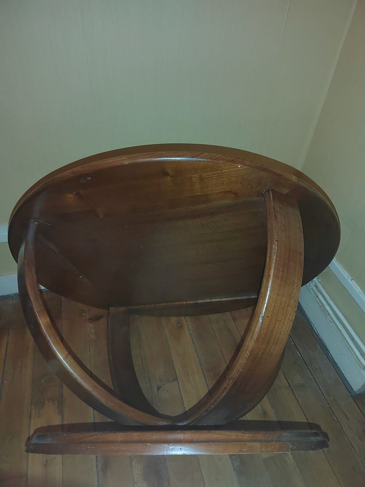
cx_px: 182
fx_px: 323
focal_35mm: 23
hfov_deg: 58.9
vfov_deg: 73.9
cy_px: 244
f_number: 1.9
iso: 2588
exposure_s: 1/50
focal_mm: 5.52
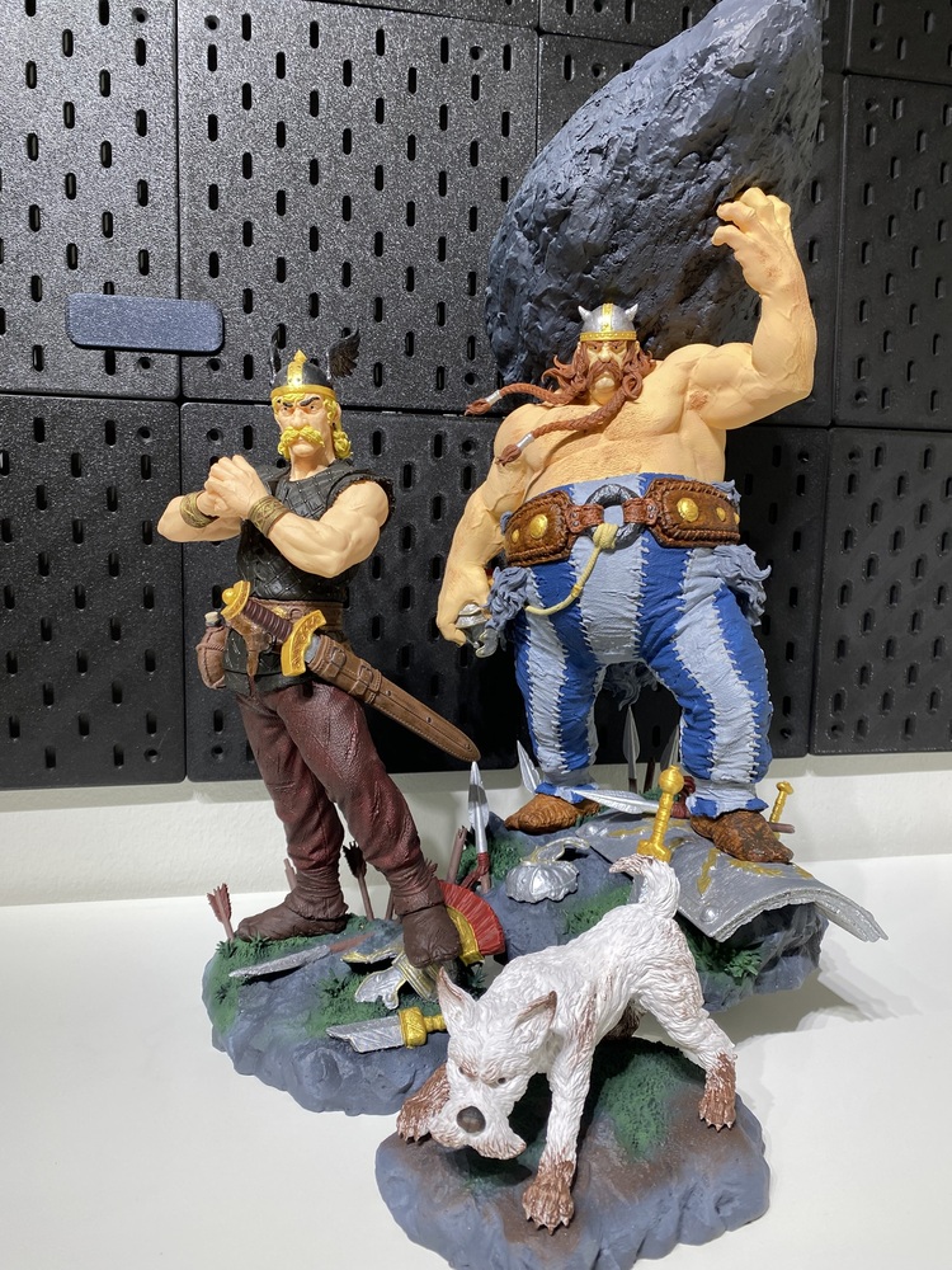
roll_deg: -0.9
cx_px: 476
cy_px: 635
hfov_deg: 53.1
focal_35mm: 26
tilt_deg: -5.2
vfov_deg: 67.3
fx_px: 953
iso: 50
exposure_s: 1/100
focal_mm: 4.25
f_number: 1.8
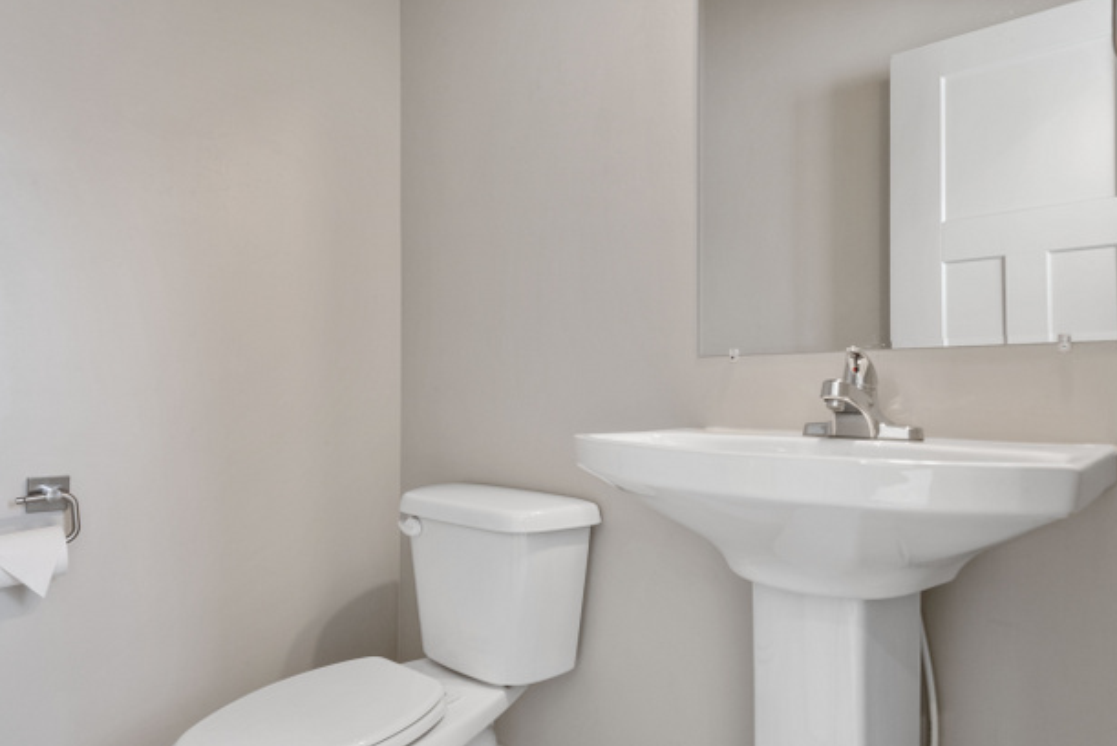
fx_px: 683
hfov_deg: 78.6
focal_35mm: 22
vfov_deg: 57.3
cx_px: 554
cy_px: 389
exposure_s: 1/3
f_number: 11
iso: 200
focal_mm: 21
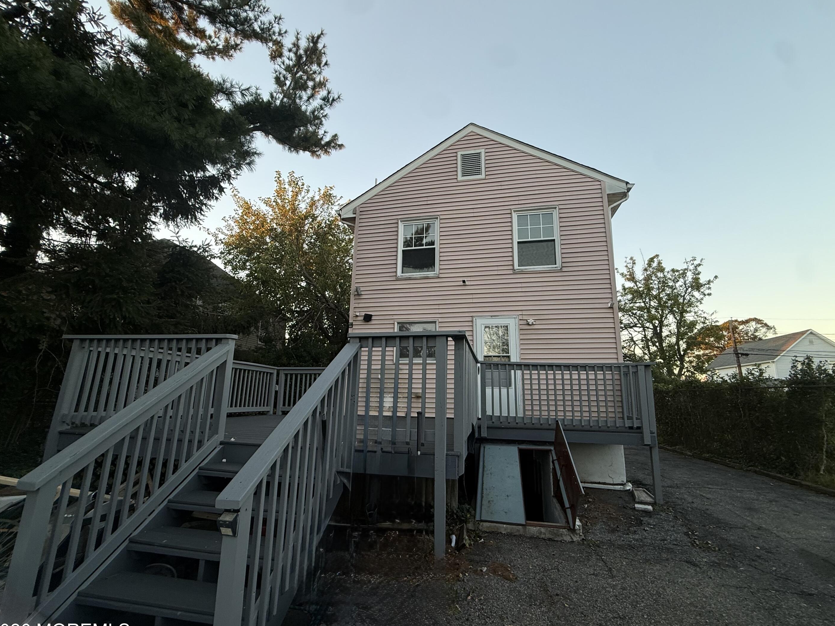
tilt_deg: +11.8
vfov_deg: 81.7
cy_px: 326
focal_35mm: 15
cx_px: 421
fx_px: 362
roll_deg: -1.6
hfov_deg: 98.2
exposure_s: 1/99
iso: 80
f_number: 2.2
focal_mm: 2.22
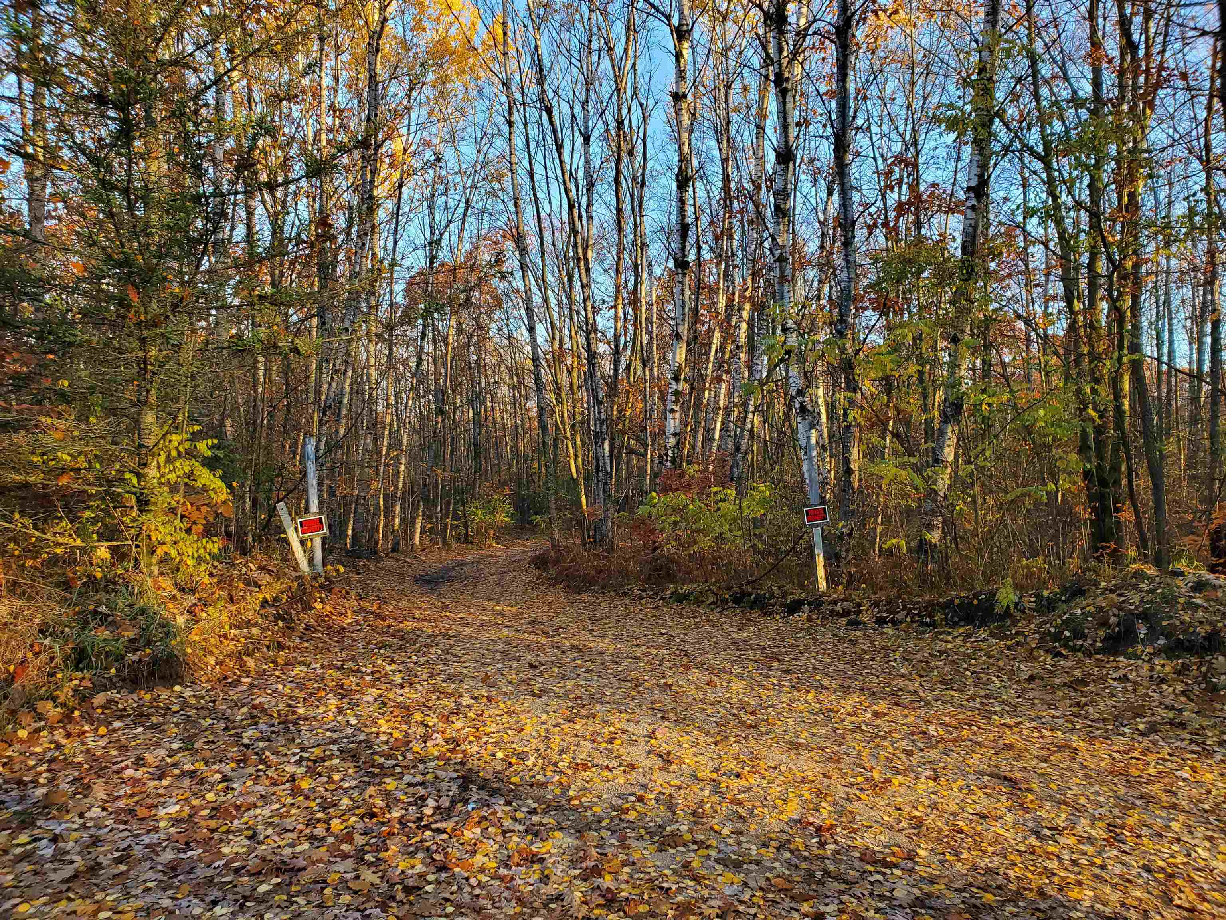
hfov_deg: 67.3
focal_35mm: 26
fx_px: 921
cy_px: 460
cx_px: 613
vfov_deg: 53.1
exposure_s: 1/120
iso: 64
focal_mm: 4.3
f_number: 2.4
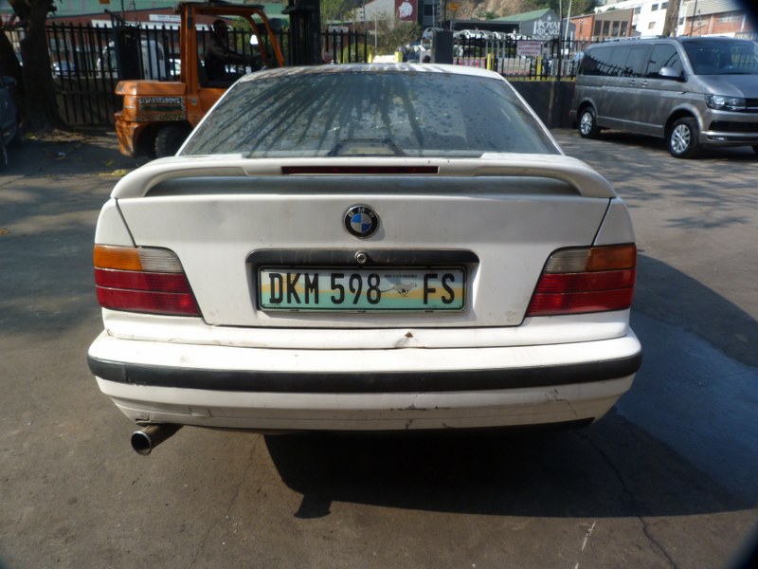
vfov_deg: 54.9
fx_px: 547
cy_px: 284
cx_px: 379
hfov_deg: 69.4
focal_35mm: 25
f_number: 4.5
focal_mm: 4.5
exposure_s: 1/250
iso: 80
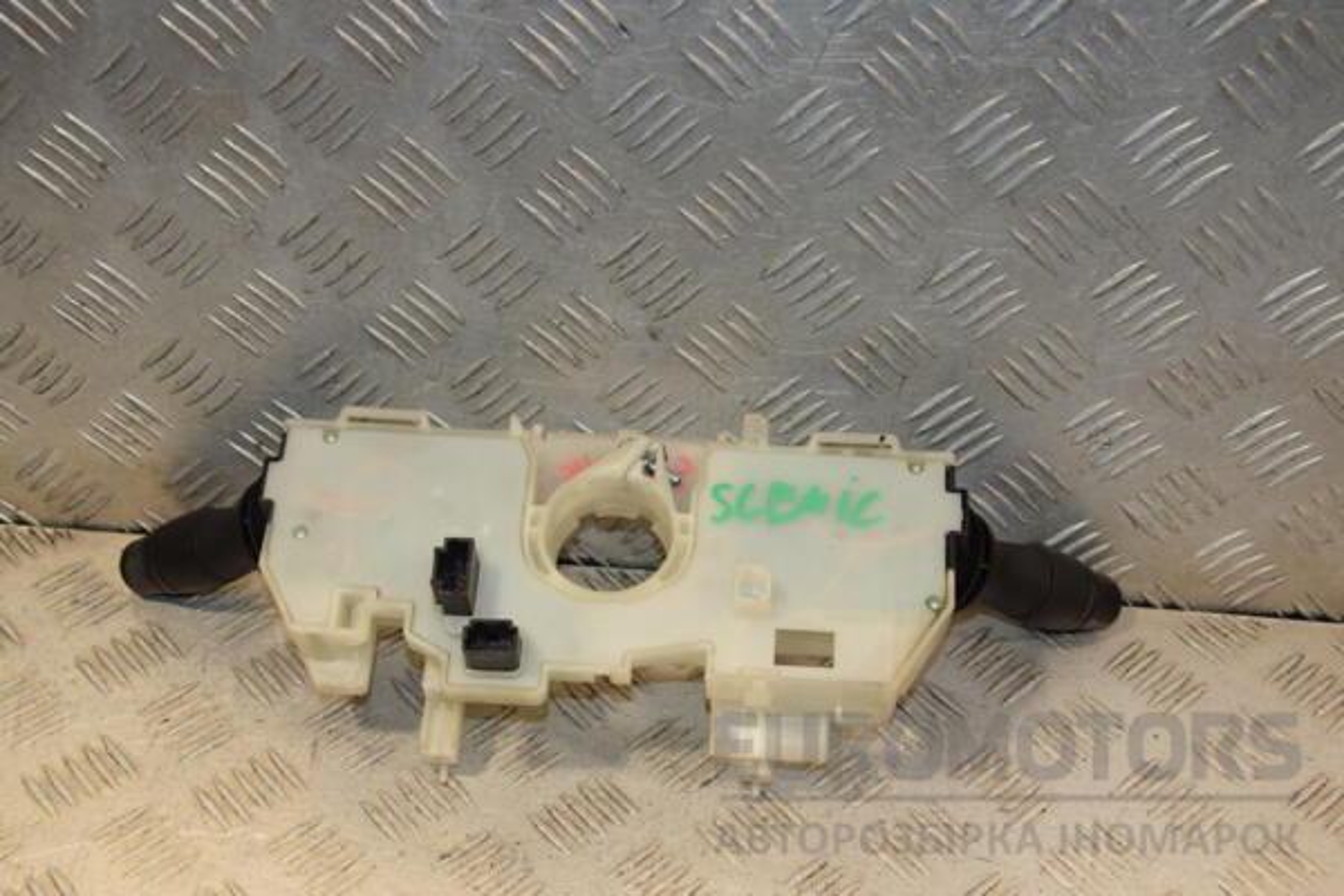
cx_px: 672
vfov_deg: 25.8
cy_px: 448
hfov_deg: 37.9
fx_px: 1960
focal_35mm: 52
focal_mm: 35
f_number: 7.1
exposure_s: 1/200
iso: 800
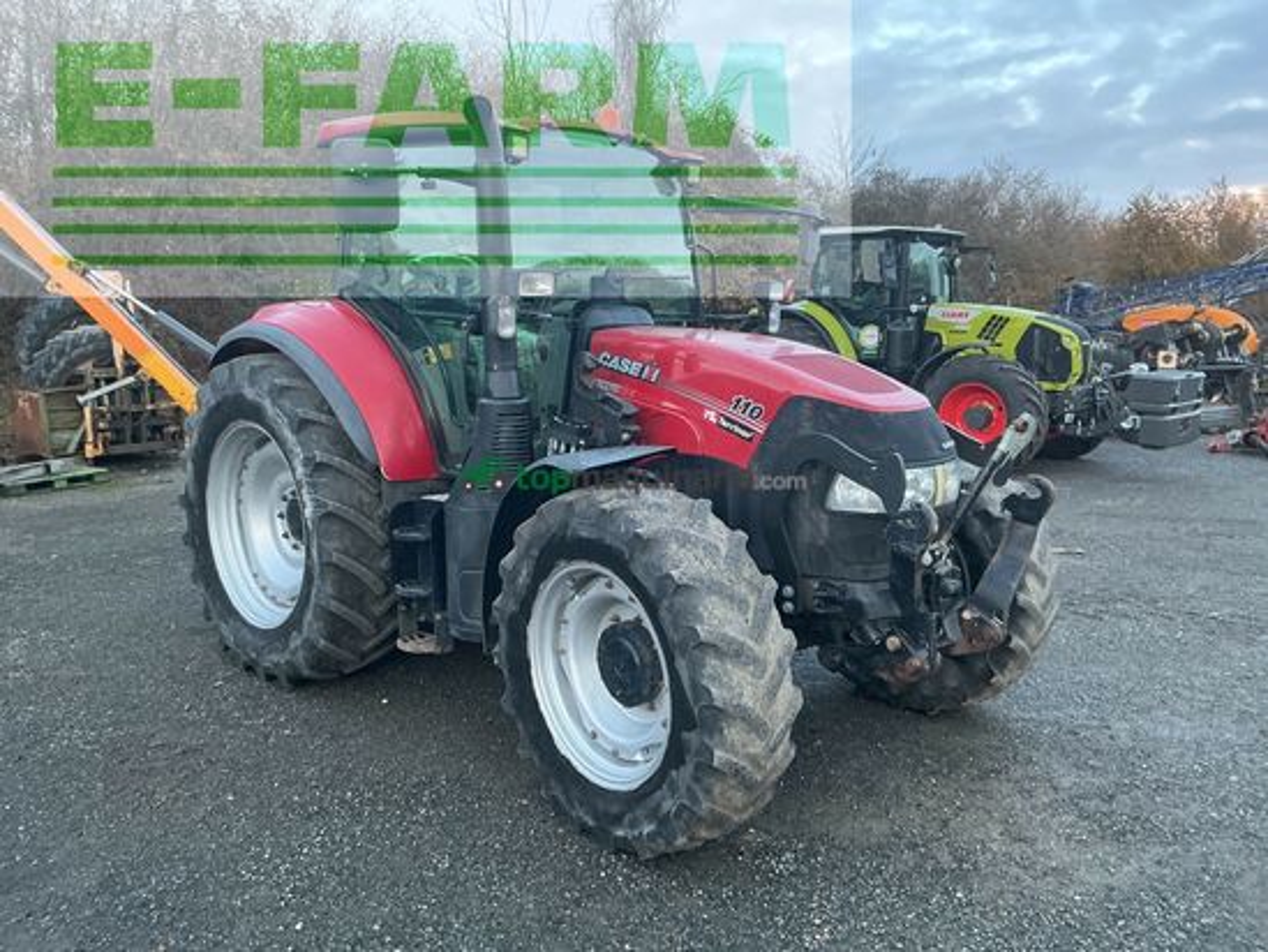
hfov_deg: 61.6
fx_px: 1063
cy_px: 476
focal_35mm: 29
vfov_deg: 48.2
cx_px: 634
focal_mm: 3
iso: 80
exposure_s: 1/60
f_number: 1.8
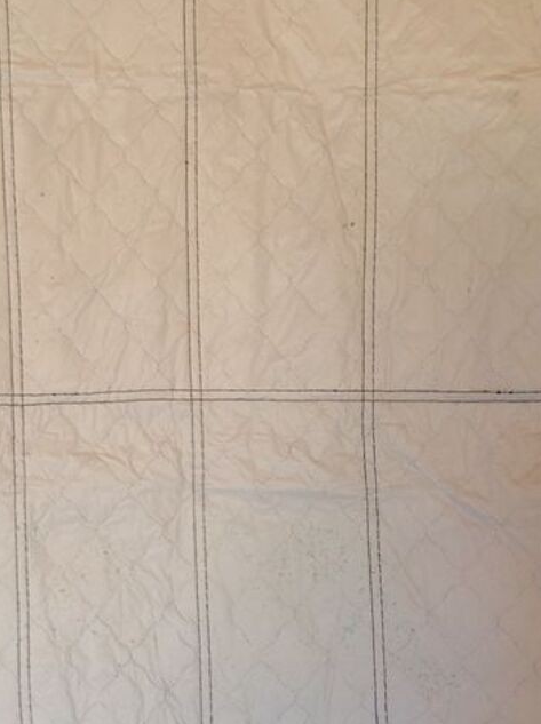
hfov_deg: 19.8
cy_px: 486
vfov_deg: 26.2
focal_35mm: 74
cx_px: 182
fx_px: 1546
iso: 50
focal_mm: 4.28
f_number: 2.4
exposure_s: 1/15
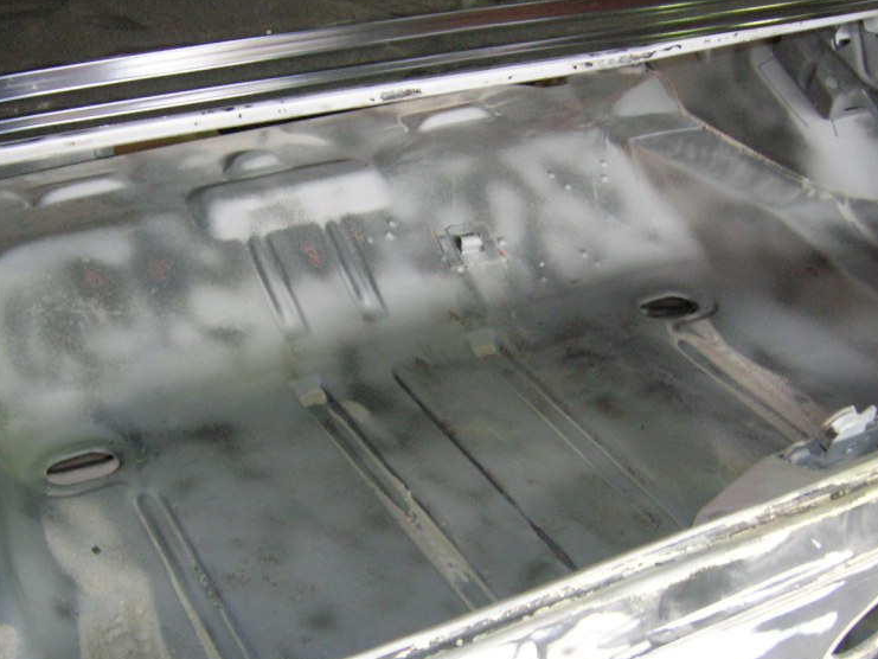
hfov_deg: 40.3
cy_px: 411
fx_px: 1192
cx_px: 374
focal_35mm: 47
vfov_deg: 30.8
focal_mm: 5.7
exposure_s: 1/18.6
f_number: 2.9
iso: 200
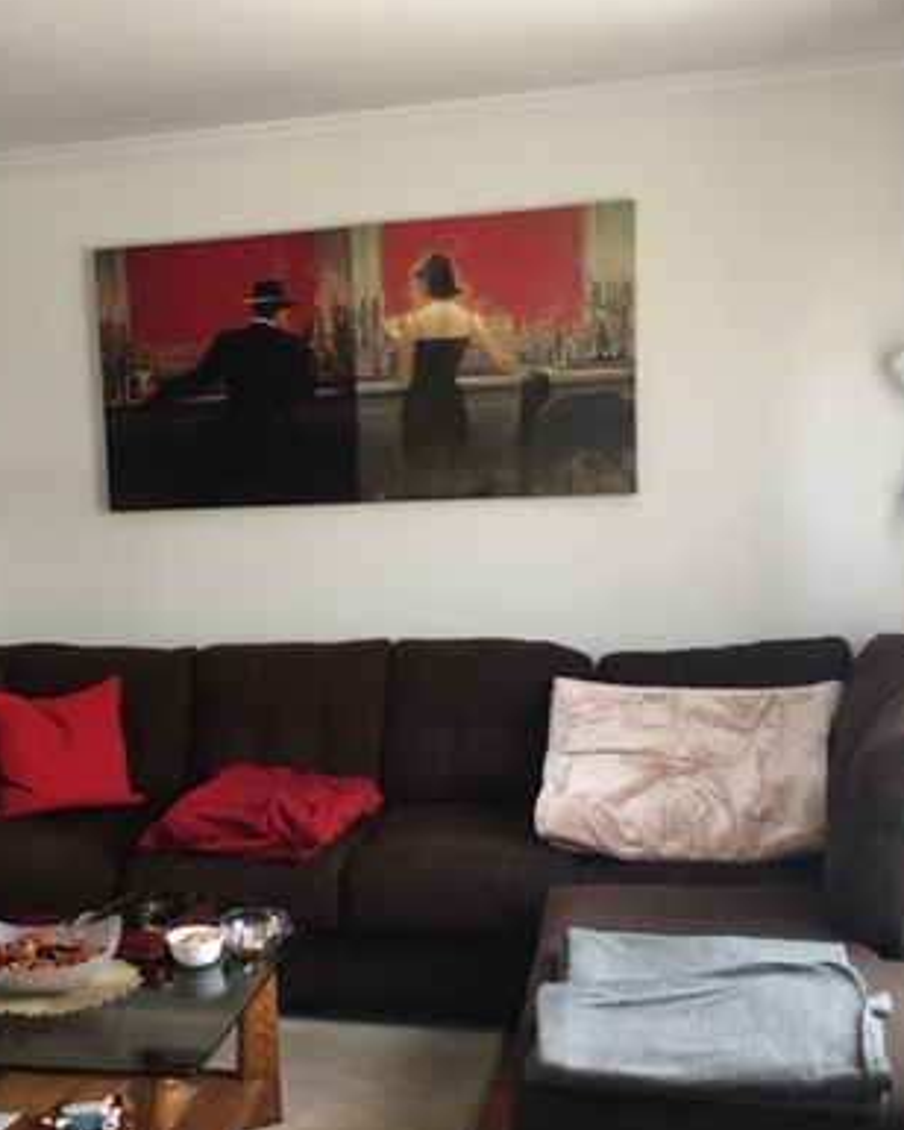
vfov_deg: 39.5
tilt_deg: -8.5
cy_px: 634
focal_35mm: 47
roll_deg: +2.2
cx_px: 244
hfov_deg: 31.6
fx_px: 1572
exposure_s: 1/30
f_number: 2.2
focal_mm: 4.15
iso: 125
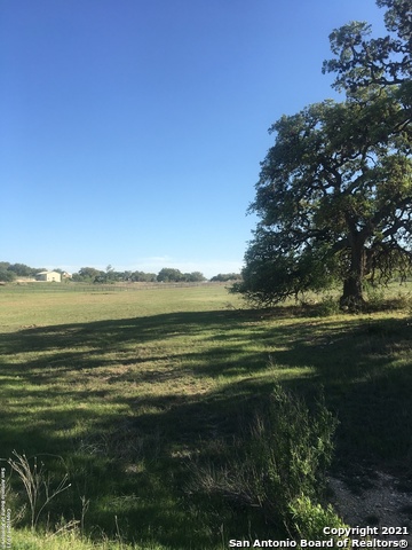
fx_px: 460
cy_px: 275
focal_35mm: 29
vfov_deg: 61.7
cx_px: 206
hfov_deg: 48.2
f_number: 2.2
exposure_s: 1/1026
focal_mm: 4.15
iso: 25
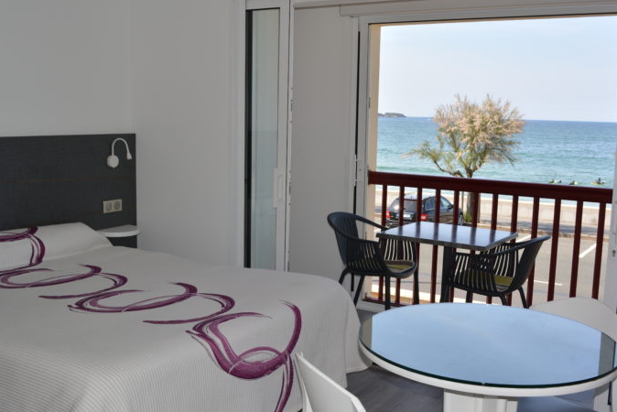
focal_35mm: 41
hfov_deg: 47.4
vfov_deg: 32.7
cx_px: 306
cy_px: 211
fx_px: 703
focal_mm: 24
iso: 125
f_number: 8
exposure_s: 1/200
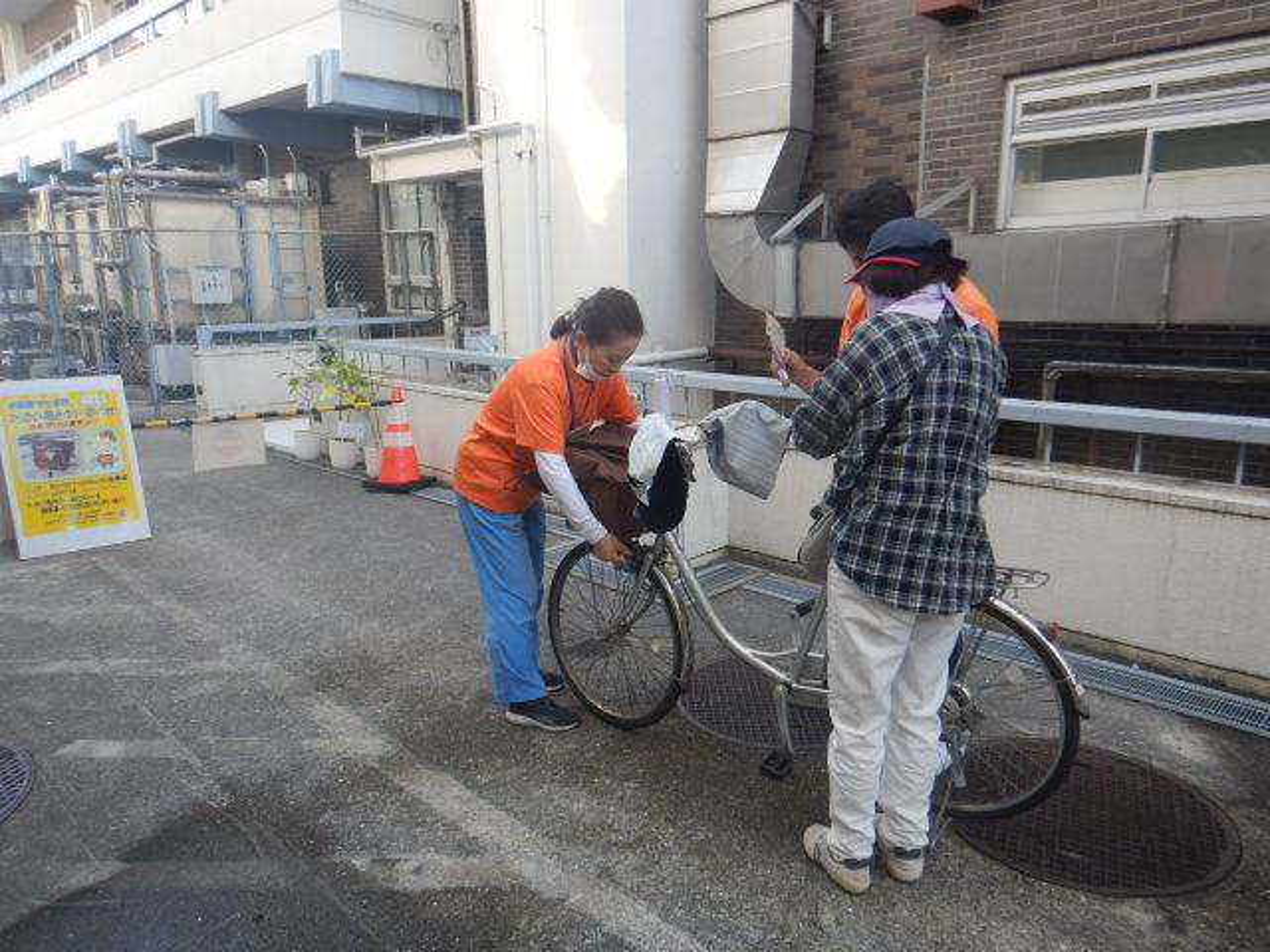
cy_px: 476
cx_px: 635
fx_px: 881
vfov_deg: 56.8
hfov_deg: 71.6
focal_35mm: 24
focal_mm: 4.3
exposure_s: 1/160
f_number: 2.8
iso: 125
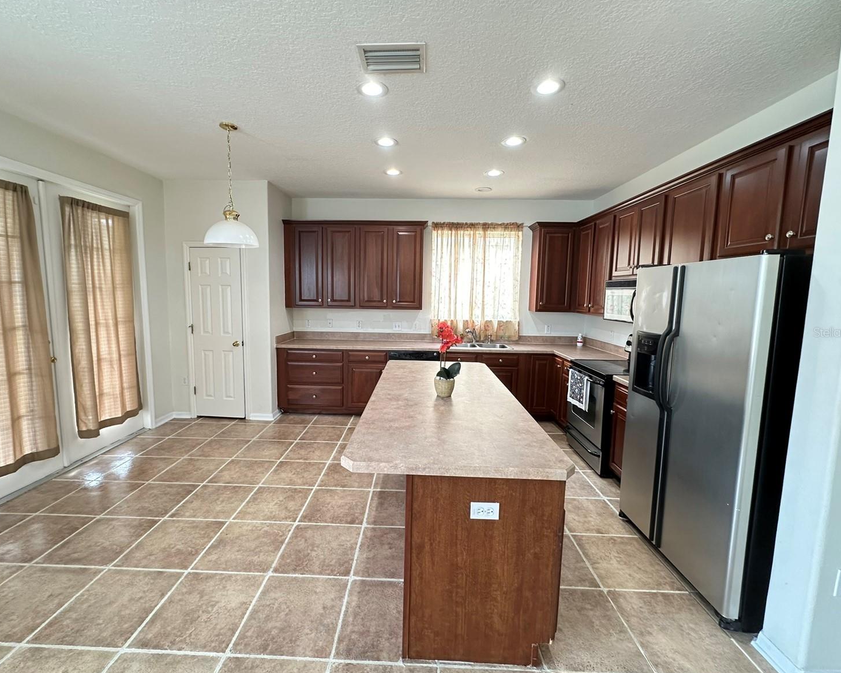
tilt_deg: -6.2
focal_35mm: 15
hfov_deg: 96.8
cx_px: 407
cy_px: 332
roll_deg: -1.7
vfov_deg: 84.0
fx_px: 373
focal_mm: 2.22
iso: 200
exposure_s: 1/60
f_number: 2.2
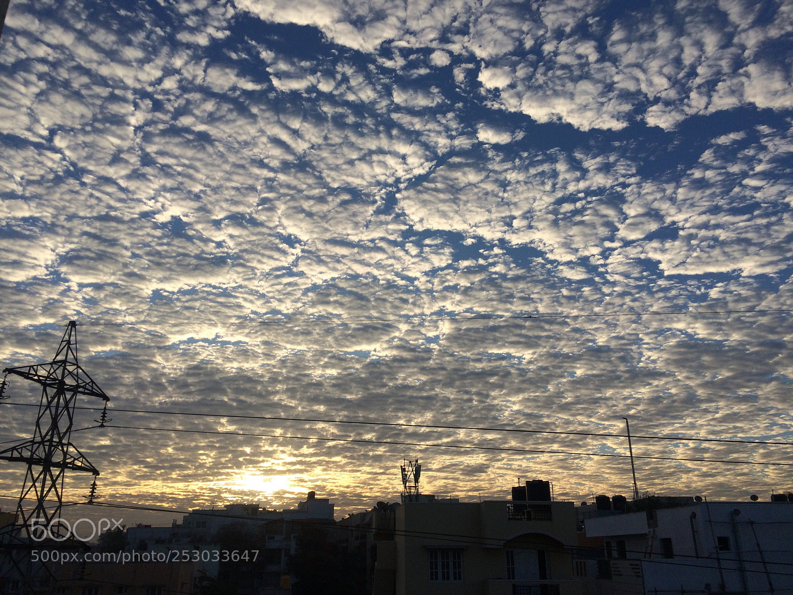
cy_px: 298
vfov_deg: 48.2
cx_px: 396
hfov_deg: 61.7
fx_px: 664
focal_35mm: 29
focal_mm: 4.15
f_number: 2.2
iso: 32
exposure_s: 1/2053
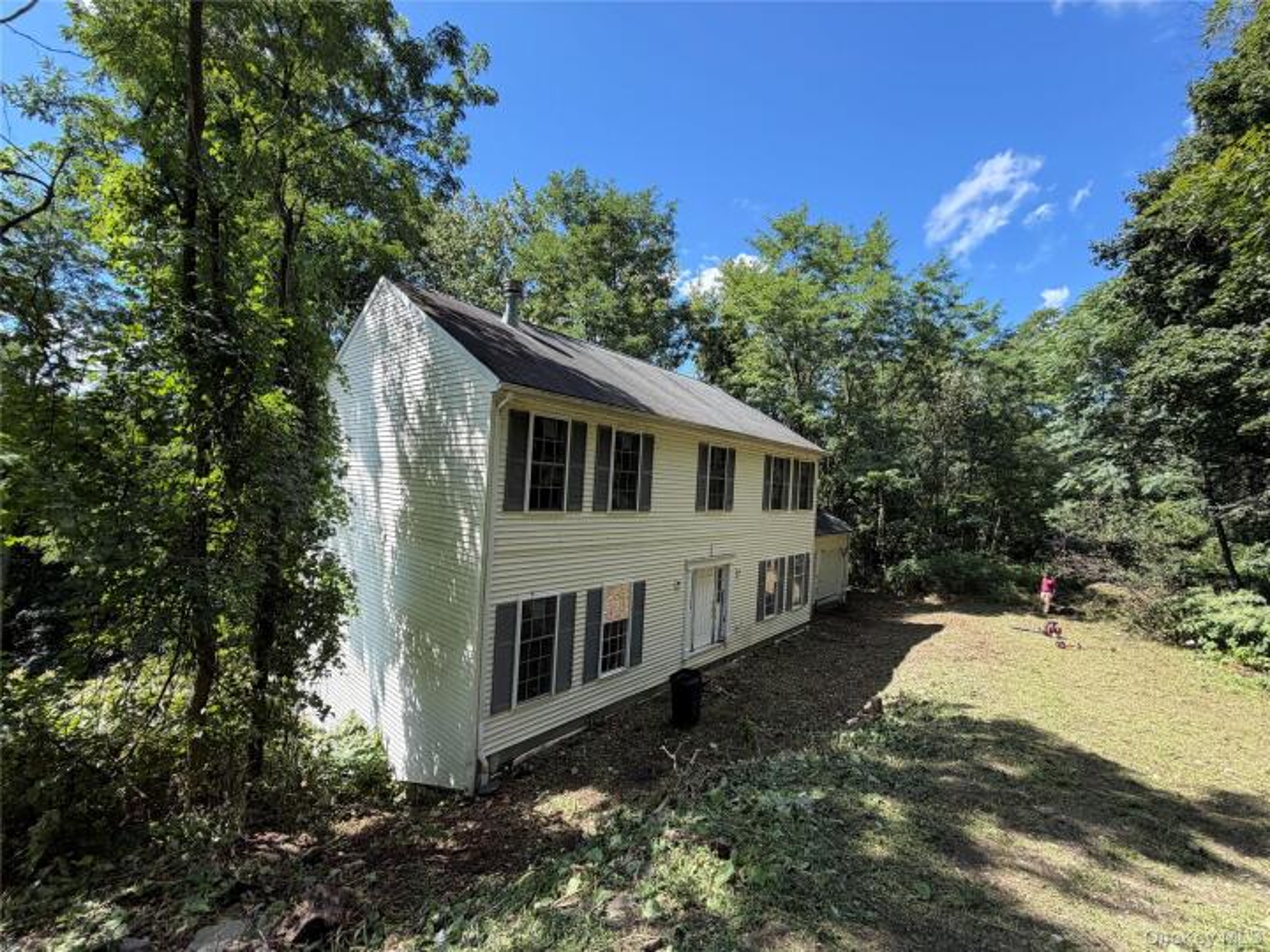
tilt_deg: -1.1
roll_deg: -5.6
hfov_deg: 102.1
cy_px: 476
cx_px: 635
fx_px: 514
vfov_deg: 85.7
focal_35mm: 14
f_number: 2.2
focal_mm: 2.22
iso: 50
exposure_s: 1/502
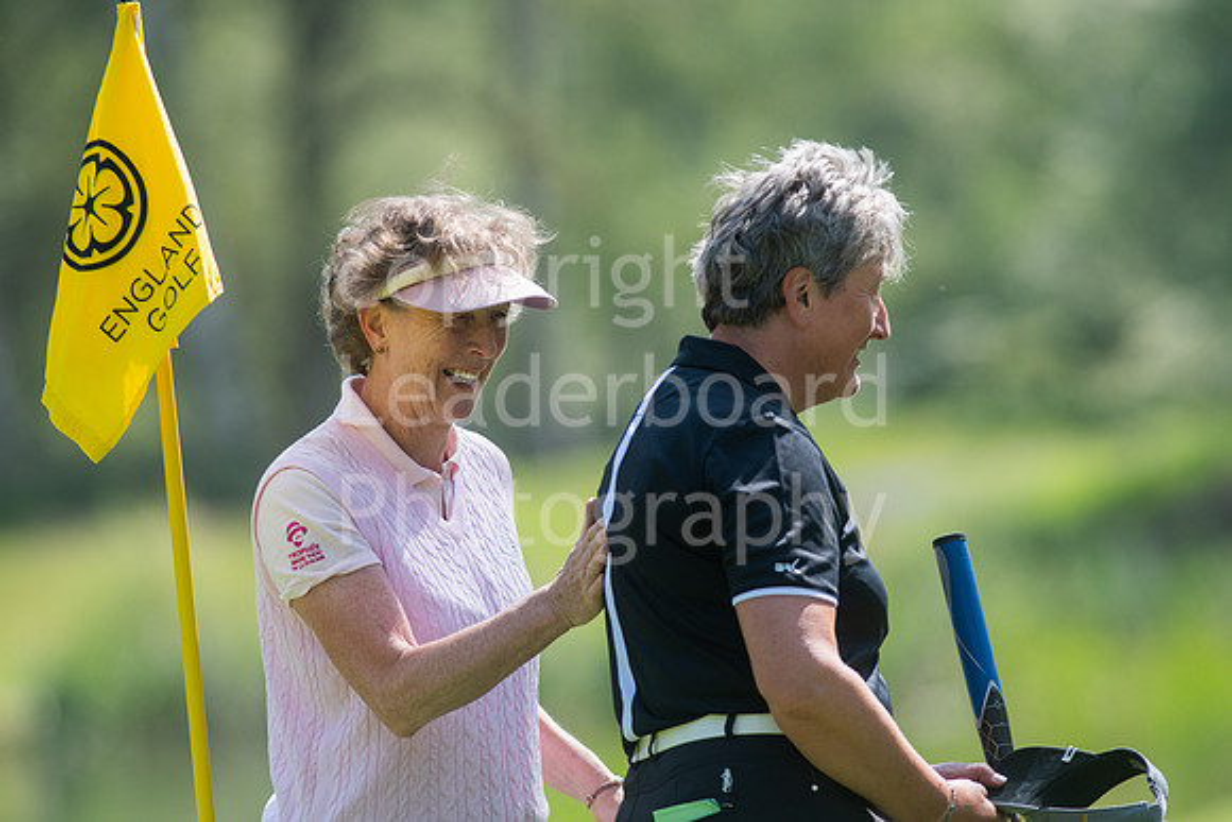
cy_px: 411
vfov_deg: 3.1
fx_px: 15403
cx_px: 616
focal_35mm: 450
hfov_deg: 4.6
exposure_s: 1/2500
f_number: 4.5
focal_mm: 300
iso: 500
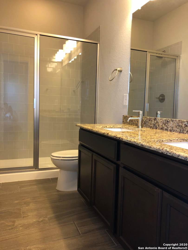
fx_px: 203
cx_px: 94
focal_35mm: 28
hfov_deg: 49.7
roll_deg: -1.7
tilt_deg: -4.7
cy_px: 125
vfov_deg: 63.4
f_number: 1.8
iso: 40
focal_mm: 4
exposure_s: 1/20
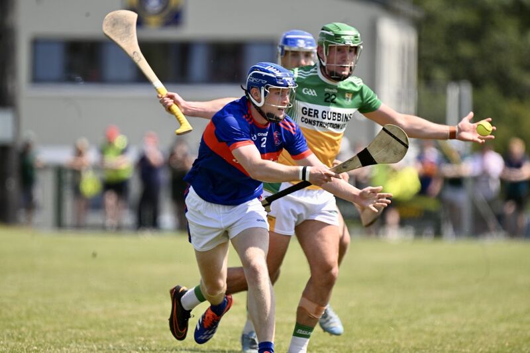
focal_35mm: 600
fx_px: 8831
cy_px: 176
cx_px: 265
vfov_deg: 2.3
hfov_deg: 3.4
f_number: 6.3
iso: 450
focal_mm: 600
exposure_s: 1/1000
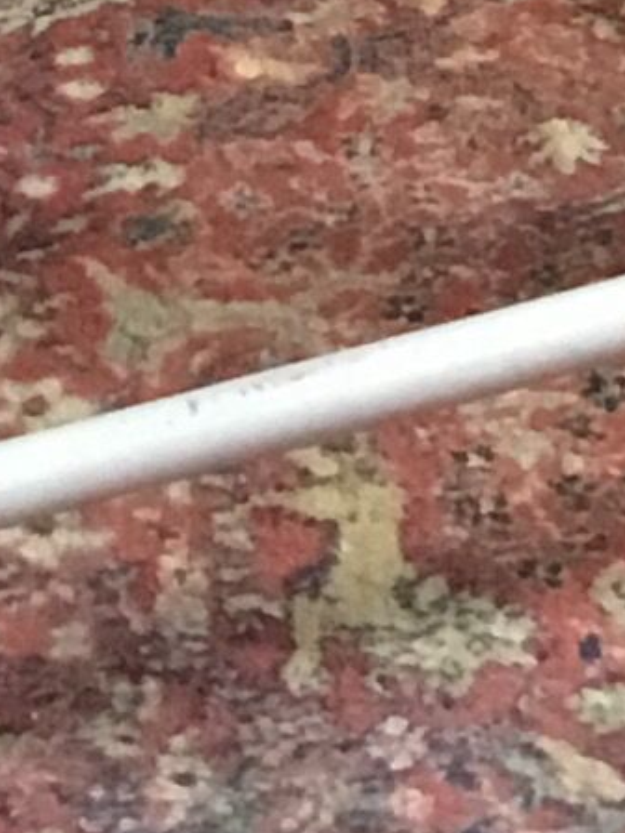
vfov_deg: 7.7
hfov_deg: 6.6
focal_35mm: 226
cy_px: -1653
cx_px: 22
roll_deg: +2.4
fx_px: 5441
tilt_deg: -9.3
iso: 200
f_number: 2.4
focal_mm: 3.3
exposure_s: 1/17
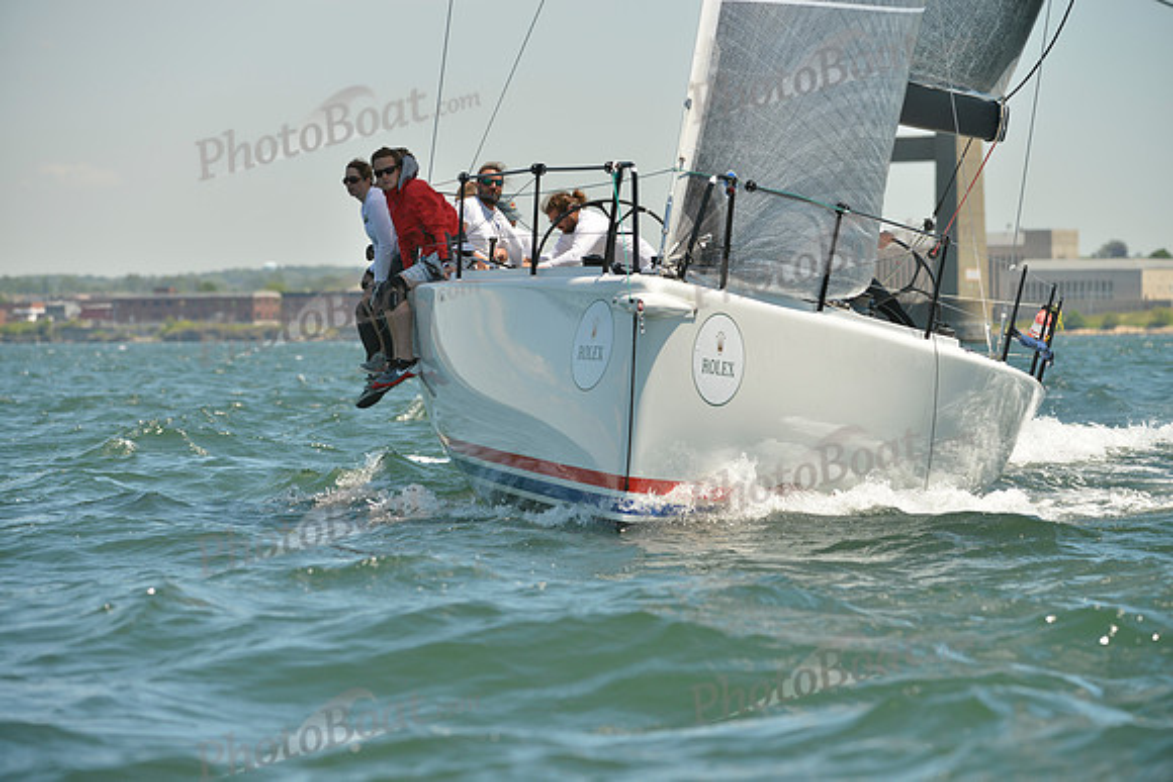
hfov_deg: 10.3
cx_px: 586
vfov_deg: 6.9
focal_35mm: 200
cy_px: 391
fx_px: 6518
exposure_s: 1/800
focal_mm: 200
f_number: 5
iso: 200
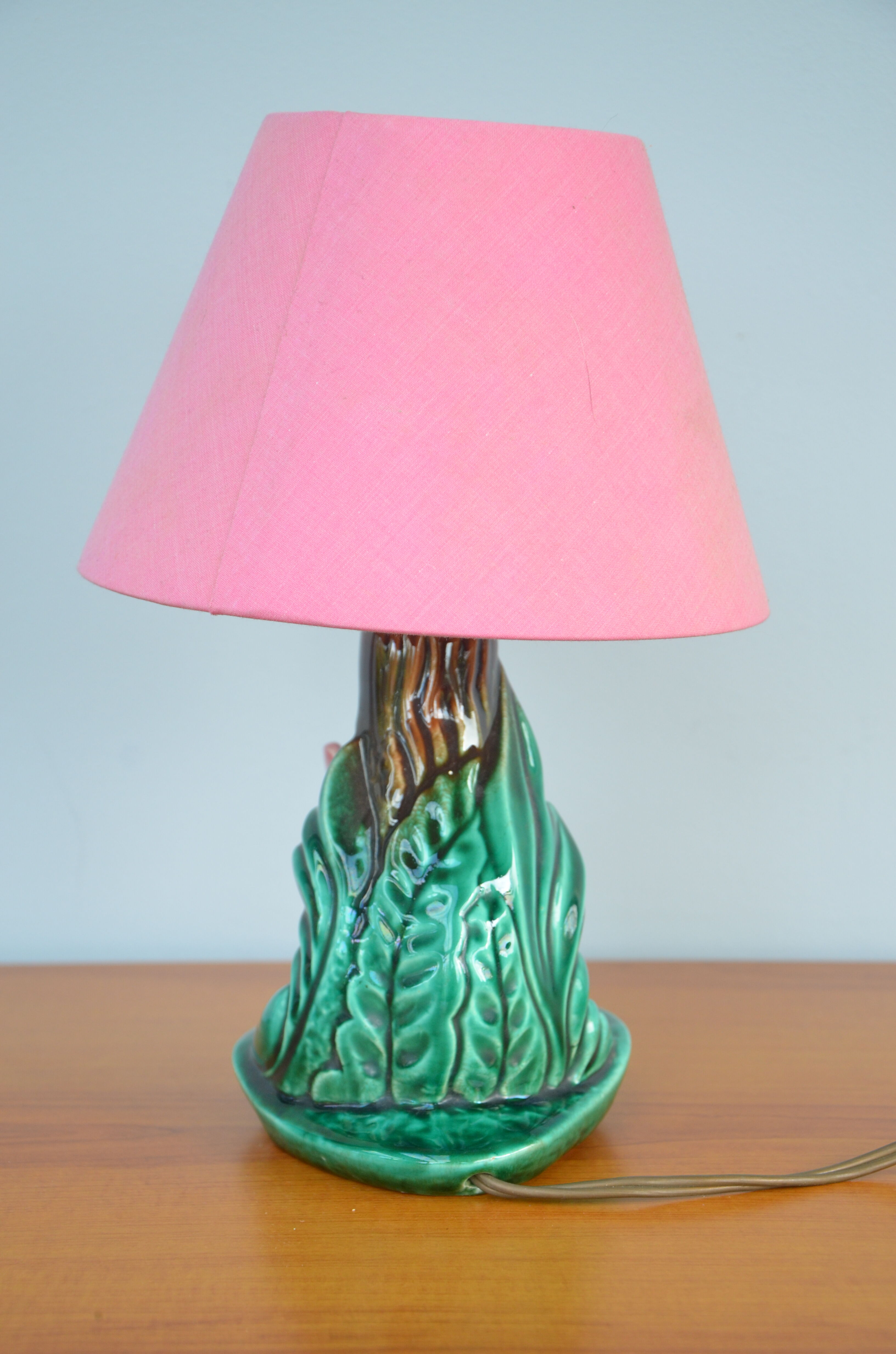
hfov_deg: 18.1
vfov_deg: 27.0
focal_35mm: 75
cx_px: 448
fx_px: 2812
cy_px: 677
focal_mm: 50
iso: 450
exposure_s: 1/60
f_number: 5.6
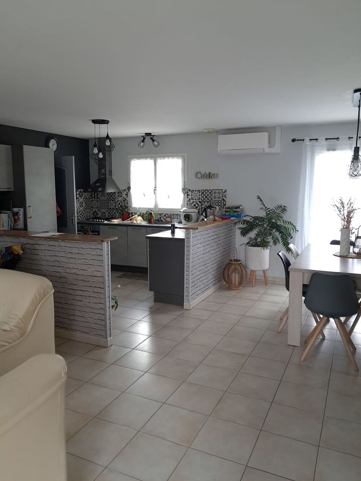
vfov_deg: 65.3
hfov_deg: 51.4
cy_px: 240
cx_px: 180
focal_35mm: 27
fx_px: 375
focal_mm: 4
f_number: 1.8
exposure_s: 1/50
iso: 320
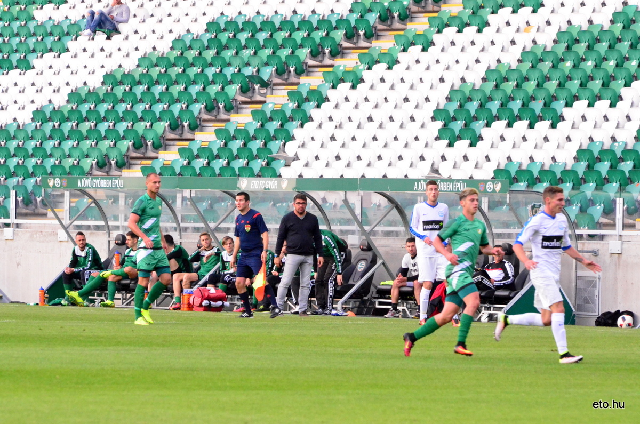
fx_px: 5855
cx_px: 320
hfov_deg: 6.3
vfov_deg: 4.1
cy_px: 212
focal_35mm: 330
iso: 6400
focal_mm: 220
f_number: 8
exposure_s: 1/640
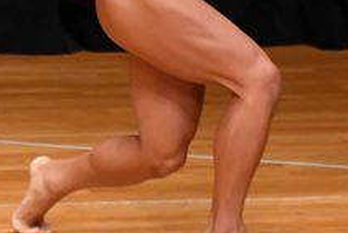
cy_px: -66
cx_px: 304
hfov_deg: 2.0
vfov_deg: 1.3
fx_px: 10118
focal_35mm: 1046
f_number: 5.6
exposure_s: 1/400
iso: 4000
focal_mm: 190
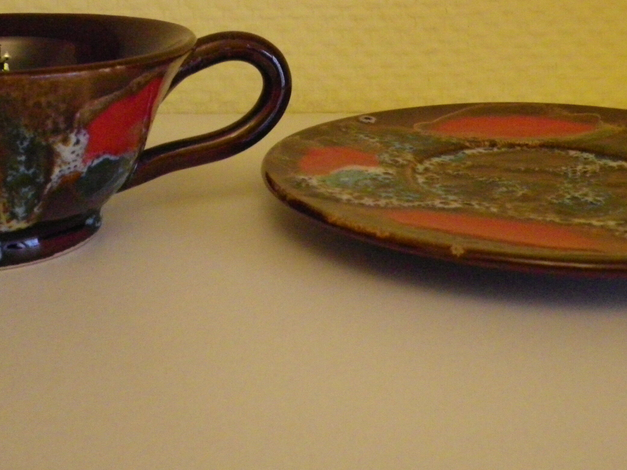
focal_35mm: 54
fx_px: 978
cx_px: 348
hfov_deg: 35.5
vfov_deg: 26.7
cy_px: 125
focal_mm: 4.9
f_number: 2.6
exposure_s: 1/60
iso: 500
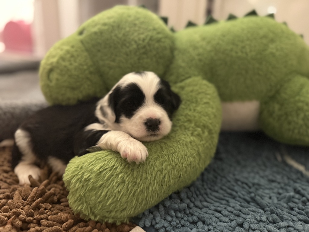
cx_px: 154
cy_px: 116
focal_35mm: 24
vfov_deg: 56.8
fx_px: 214
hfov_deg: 71.6
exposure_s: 1/30
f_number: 1.78
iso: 800
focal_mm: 6.76
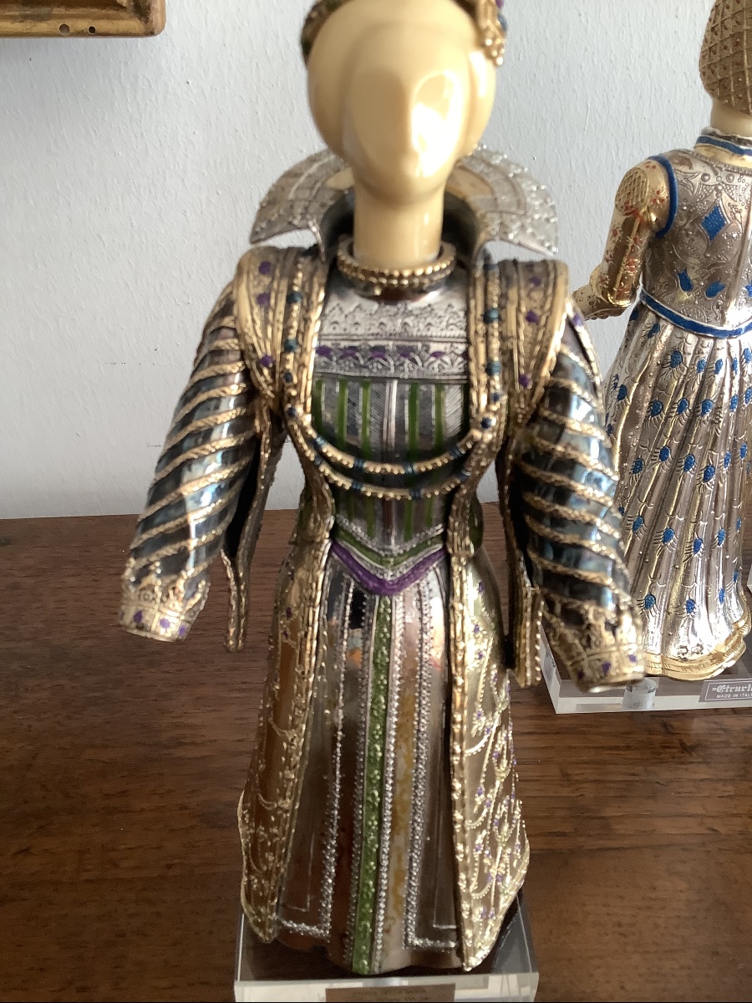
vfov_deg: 58.4
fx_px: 898
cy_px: 502
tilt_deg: -31.3
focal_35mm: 31
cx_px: 376
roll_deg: -0.6
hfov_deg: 45.4
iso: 125
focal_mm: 3.3
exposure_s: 1/50
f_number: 2.4
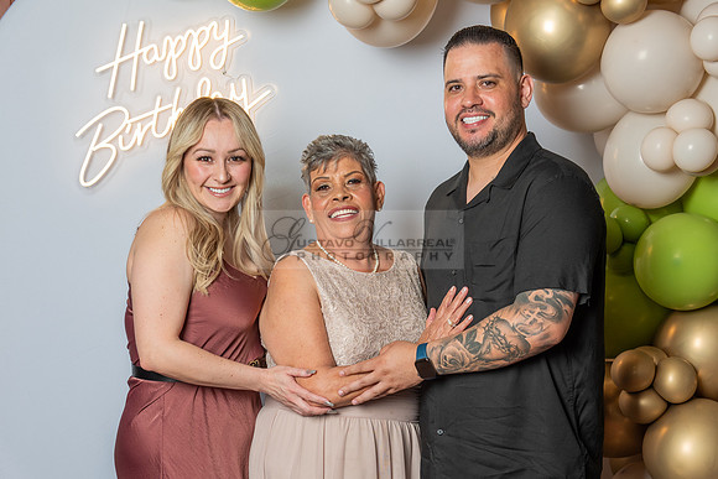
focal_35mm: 64
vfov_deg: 21.1
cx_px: 349
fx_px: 1282
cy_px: 298
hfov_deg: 31.3
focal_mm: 50
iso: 200
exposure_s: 1/160
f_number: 5.6
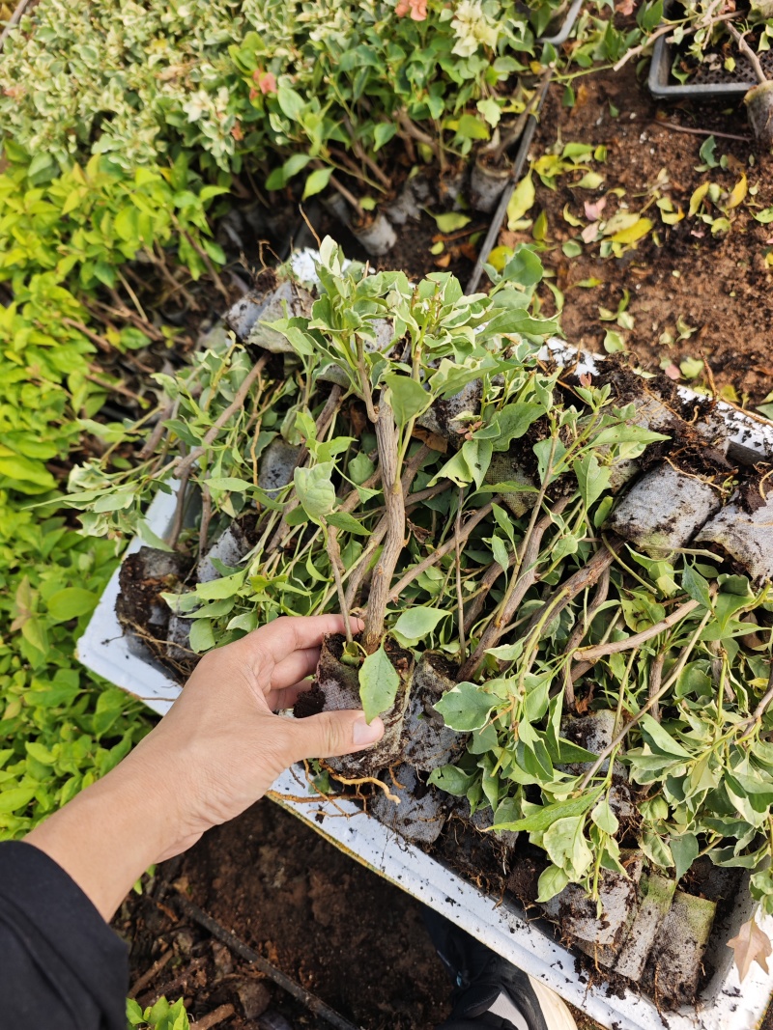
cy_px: 515
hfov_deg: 58.9
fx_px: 685
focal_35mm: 23
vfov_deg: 73.9
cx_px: 386
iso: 50
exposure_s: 1/787
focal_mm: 6.55
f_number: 1.6
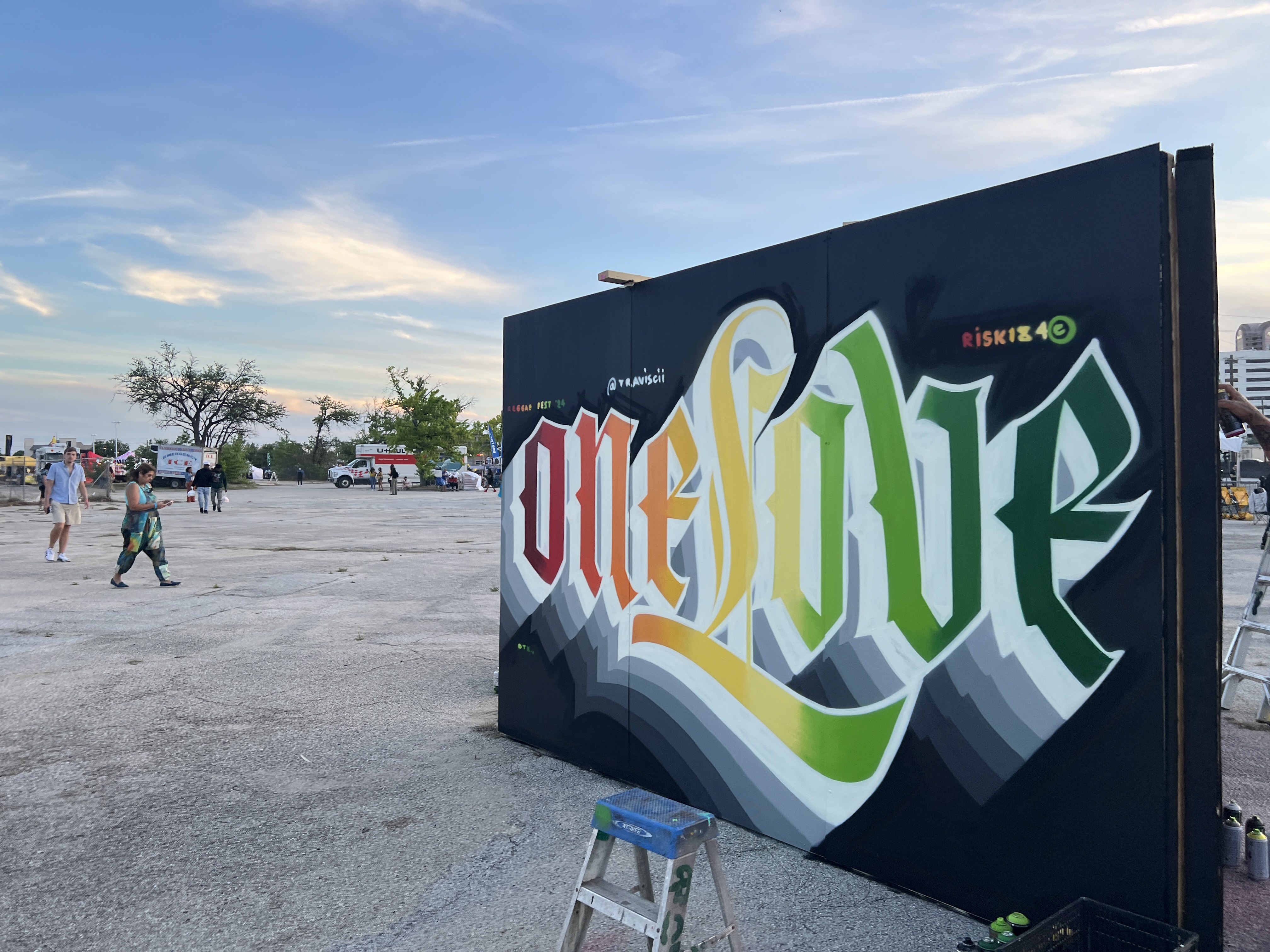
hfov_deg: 67.3
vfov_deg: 53.1
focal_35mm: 26
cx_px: 635
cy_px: 476
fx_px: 954
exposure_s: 1/160
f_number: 1.5
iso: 40
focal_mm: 5.7
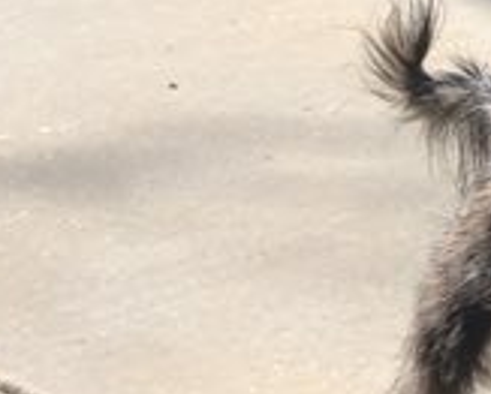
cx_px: 1039
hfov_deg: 9.6
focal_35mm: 184
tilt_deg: -9.5
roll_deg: -1.6
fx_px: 2679
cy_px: -20
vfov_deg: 8.4
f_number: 1.8
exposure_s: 1/1171
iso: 20
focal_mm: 3.99
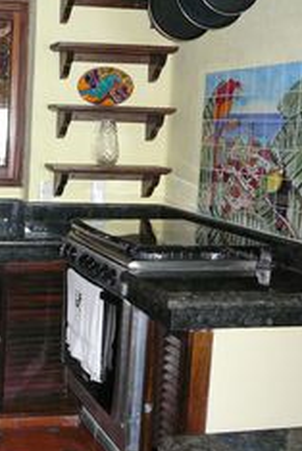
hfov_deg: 23.0
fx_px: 716
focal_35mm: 57
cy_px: 217
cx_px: 13
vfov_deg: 35.0
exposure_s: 1/30
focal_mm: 5.2
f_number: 2.8
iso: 400
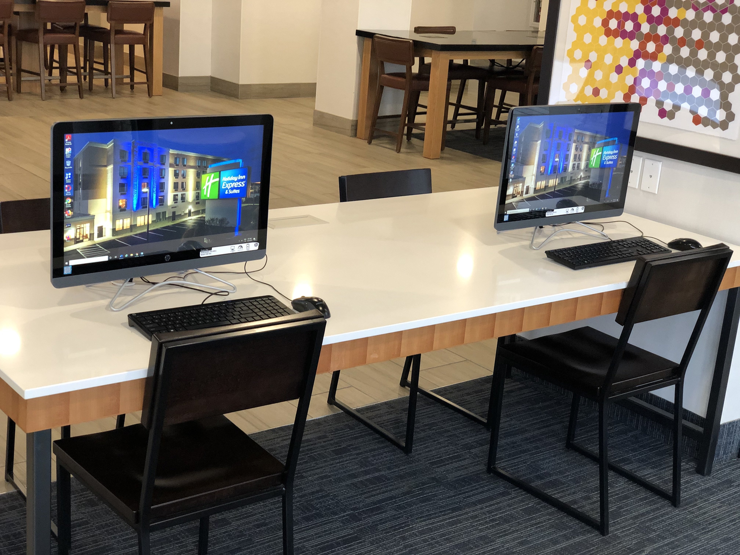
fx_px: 1112
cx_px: 370
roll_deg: -5.0
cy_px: 278
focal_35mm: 52
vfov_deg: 28.0
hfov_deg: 36.8
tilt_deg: -15.2
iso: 100
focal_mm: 6
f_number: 2.4
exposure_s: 1/30
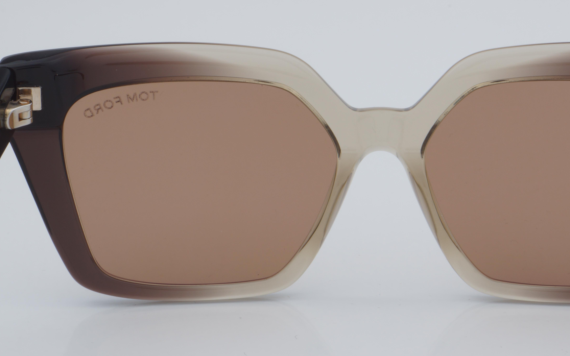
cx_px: 382
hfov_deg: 19.8
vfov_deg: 12.5
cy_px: 160
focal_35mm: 105
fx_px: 1631
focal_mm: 50
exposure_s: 1/4
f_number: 32
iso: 100
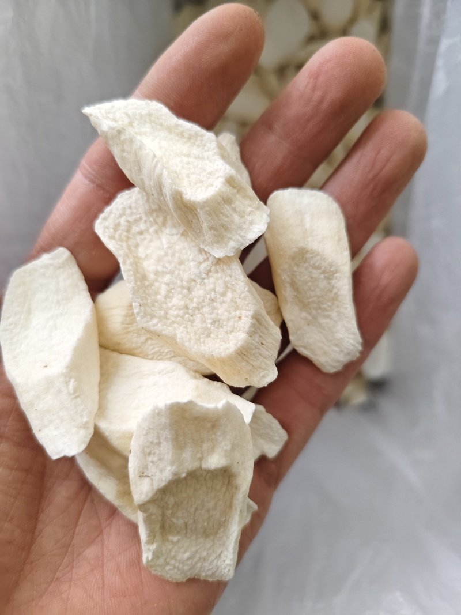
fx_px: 408
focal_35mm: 23
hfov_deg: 58.9
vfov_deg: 73.9
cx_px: 230
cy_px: 308
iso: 3557
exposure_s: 1/312
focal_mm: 5.56
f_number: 1.88
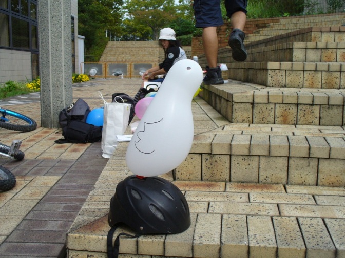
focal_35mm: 42
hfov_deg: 44.8
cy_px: 129
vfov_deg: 34.3
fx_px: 419
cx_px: 172
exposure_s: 1/200
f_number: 5.8
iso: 80
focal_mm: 7
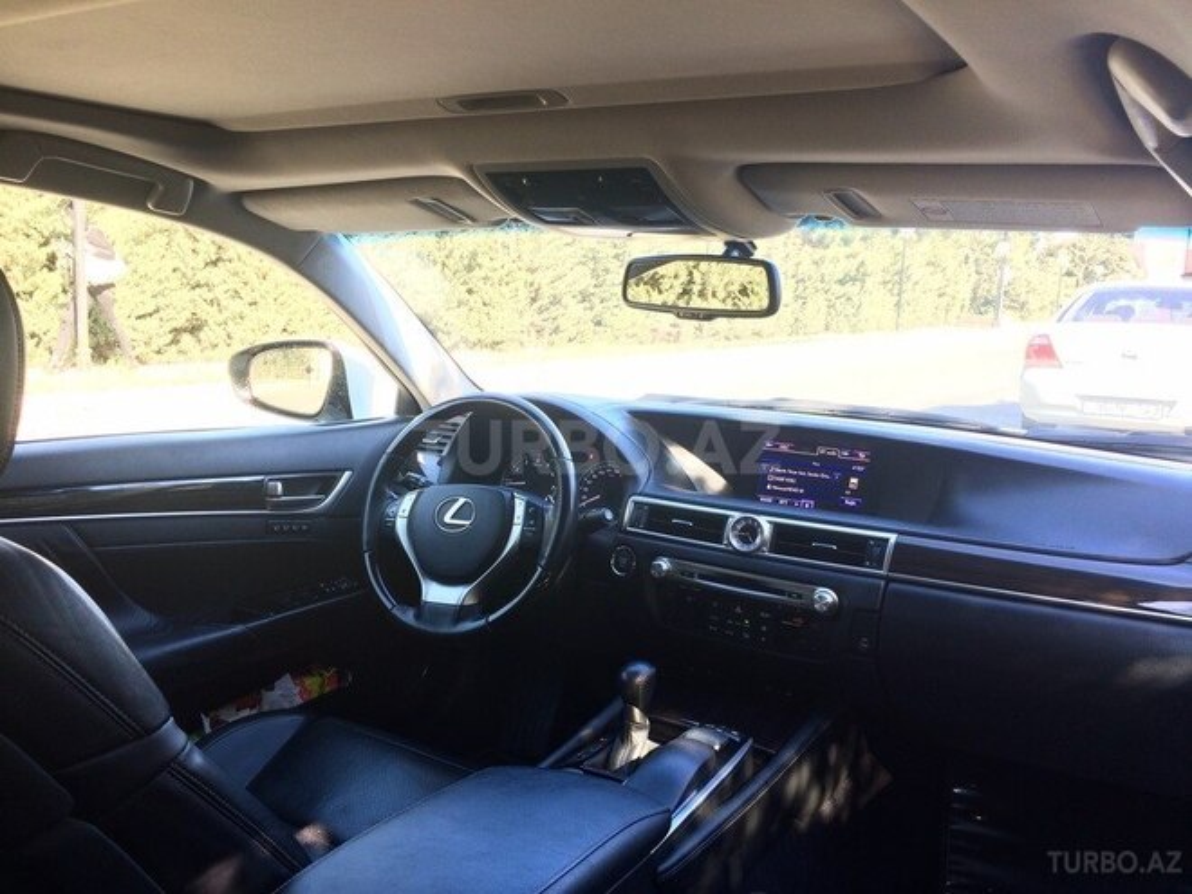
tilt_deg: -8.9
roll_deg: -1.4
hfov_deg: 61.7
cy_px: 447
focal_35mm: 29
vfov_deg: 48.2
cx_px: 596
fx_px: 999
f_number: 2.2
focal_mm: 4.15
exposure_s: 1/50
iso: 40
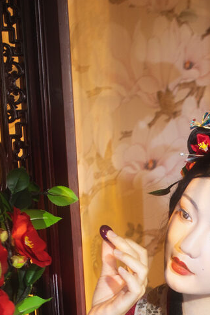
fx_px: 1138
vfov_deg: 15.2
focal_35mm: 130
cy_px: 383
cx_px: 277
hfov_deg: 10.3
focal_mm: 35
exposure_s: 1/200
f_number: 2.8
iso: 400
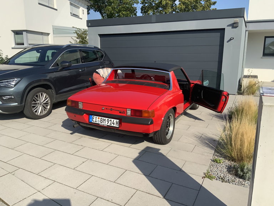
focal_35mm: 29
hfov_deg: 61.7
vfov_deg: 48.2
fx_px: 230
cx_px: 137
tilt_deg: -11.1
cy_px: 103
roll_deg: +0.5
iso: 20
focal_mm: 3
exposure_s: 1/2320
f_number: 1.8
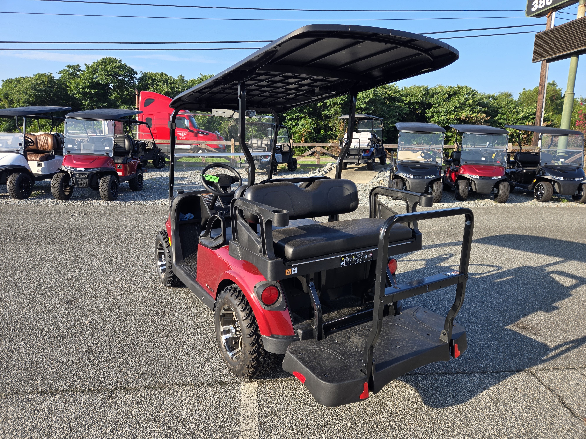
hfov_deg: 73.9
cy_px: 220
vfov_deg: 58.9
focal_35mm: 23
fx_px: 389
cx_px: 293
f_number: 1.8
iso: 25
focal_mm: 5.4
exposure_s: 1/638
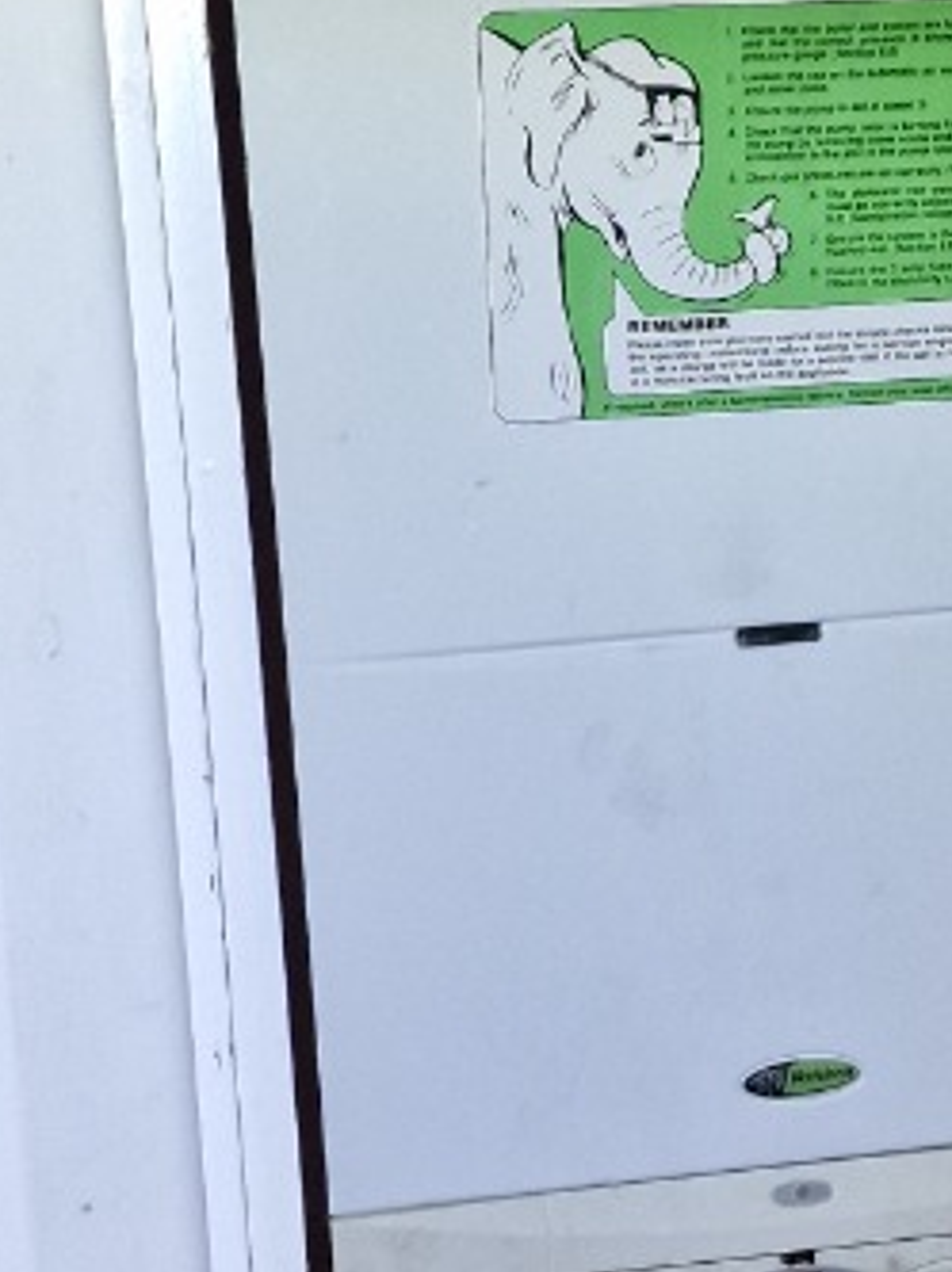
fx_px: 3049
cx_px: 531
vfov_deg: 23.6
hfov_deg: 17.7
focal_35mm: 83
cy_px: 695
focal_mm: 6.4
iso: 500
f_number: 1.8
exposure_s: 1/30
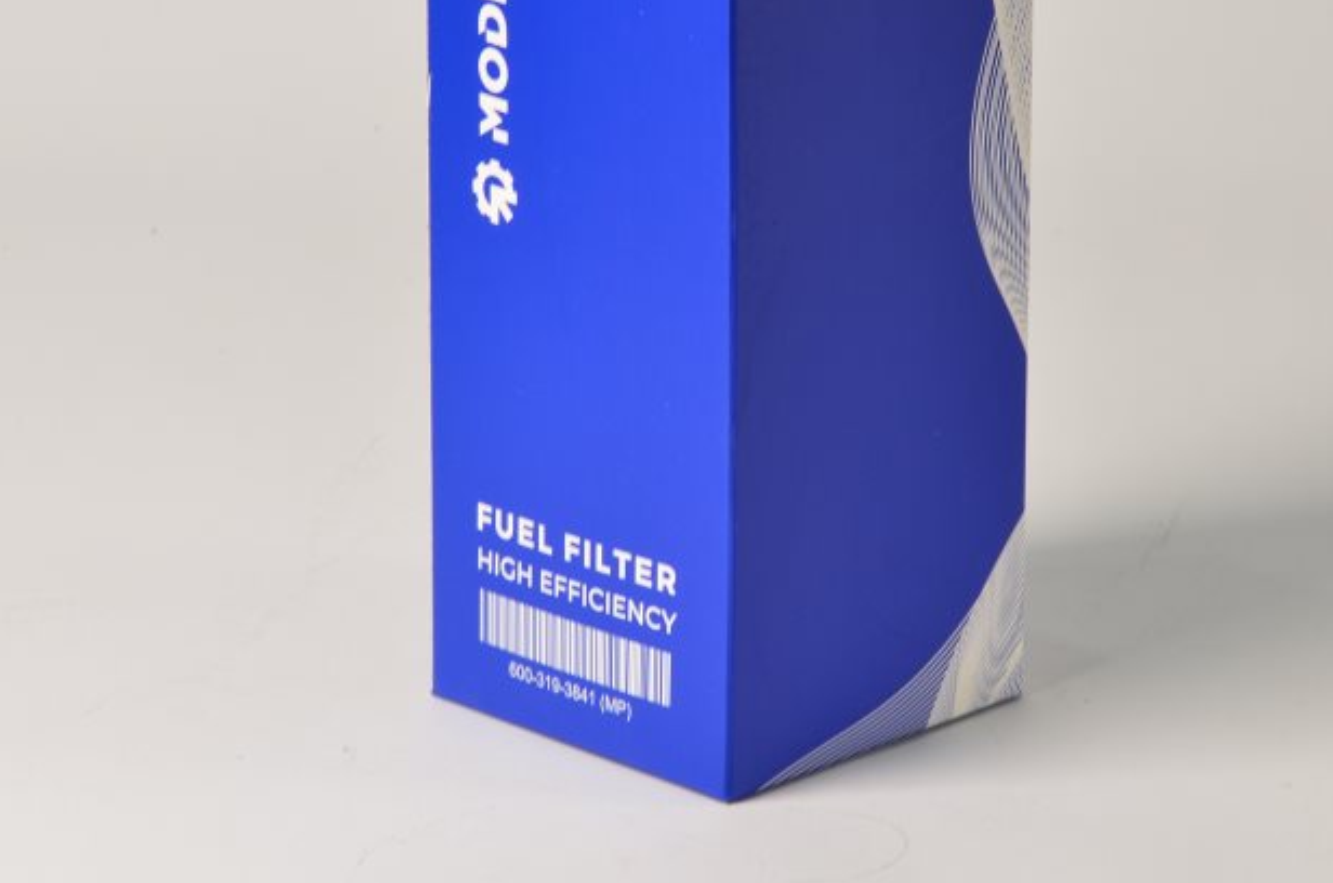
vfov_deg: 5.3
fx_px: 9453
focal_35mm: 256
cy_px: 249
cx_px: 729
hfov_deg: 8.1
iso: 100
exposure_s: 1/13
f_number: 8
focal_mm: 105
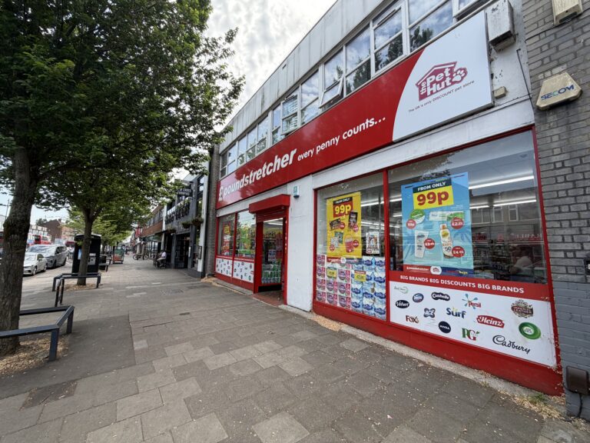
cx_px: 295
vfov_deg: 85.7
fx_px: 239
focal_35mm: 14
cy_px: 222
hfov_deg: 102.1
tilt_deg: +5.2
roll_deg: -0.8
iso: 64
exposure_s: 1/502
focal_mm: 2.22
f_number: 2.2
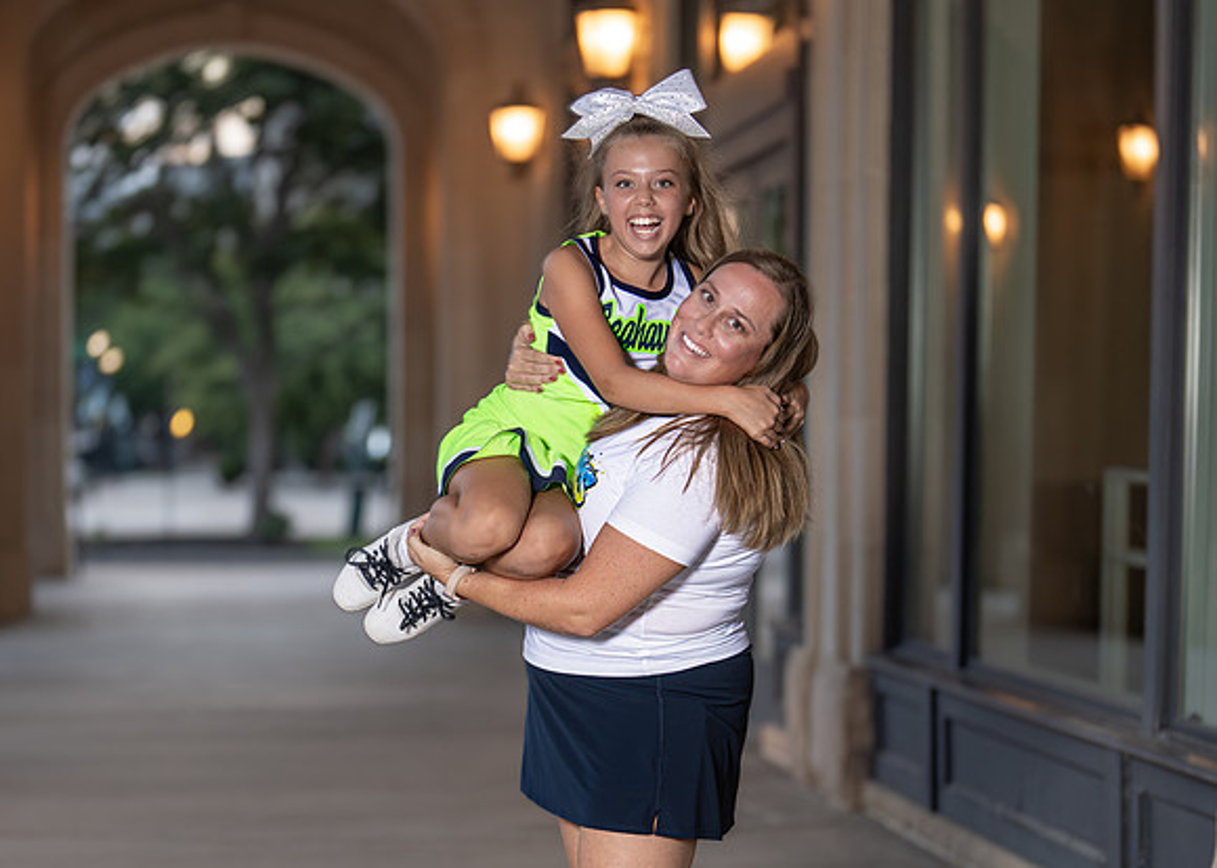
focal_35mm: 87
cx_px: 553
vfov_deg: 16.4
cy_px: 603
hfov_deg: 22.8
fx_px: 3014
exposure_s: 1/400
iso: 100
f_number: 1.2
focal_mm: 50
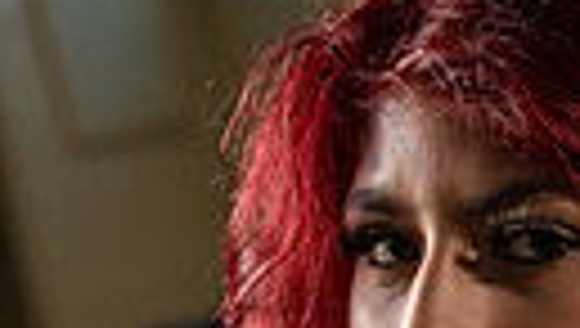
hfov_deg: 8.4
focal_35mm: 256
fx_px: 3943
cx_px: 454
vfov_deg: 4.6
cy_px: 840
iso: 640
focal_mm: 70
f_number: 5.6
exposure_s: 1/250
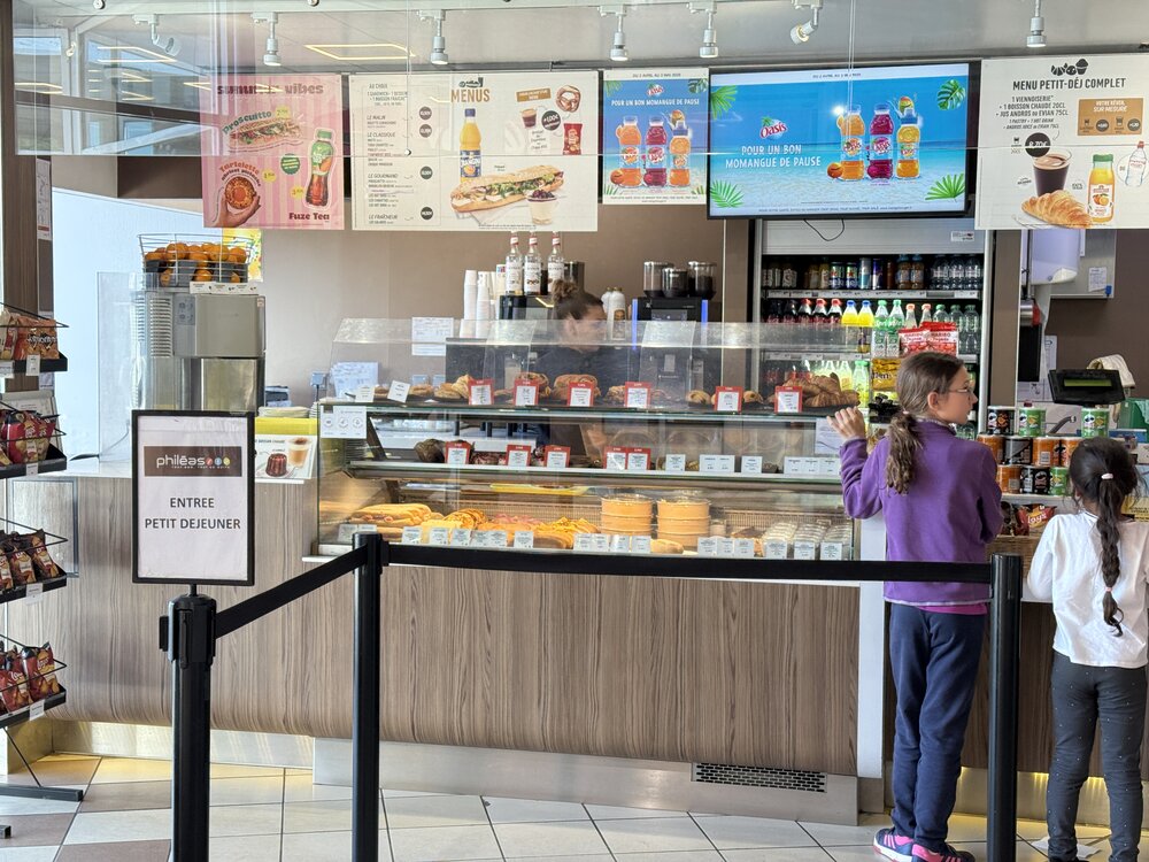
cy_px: 431
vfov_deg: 30.3
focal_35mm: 48
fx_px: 1593
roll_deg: -0.8
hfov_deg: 39.7
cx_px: 574
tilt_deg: -4.2
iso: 80
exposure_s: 1/100
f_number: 1.78
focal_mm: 6.76
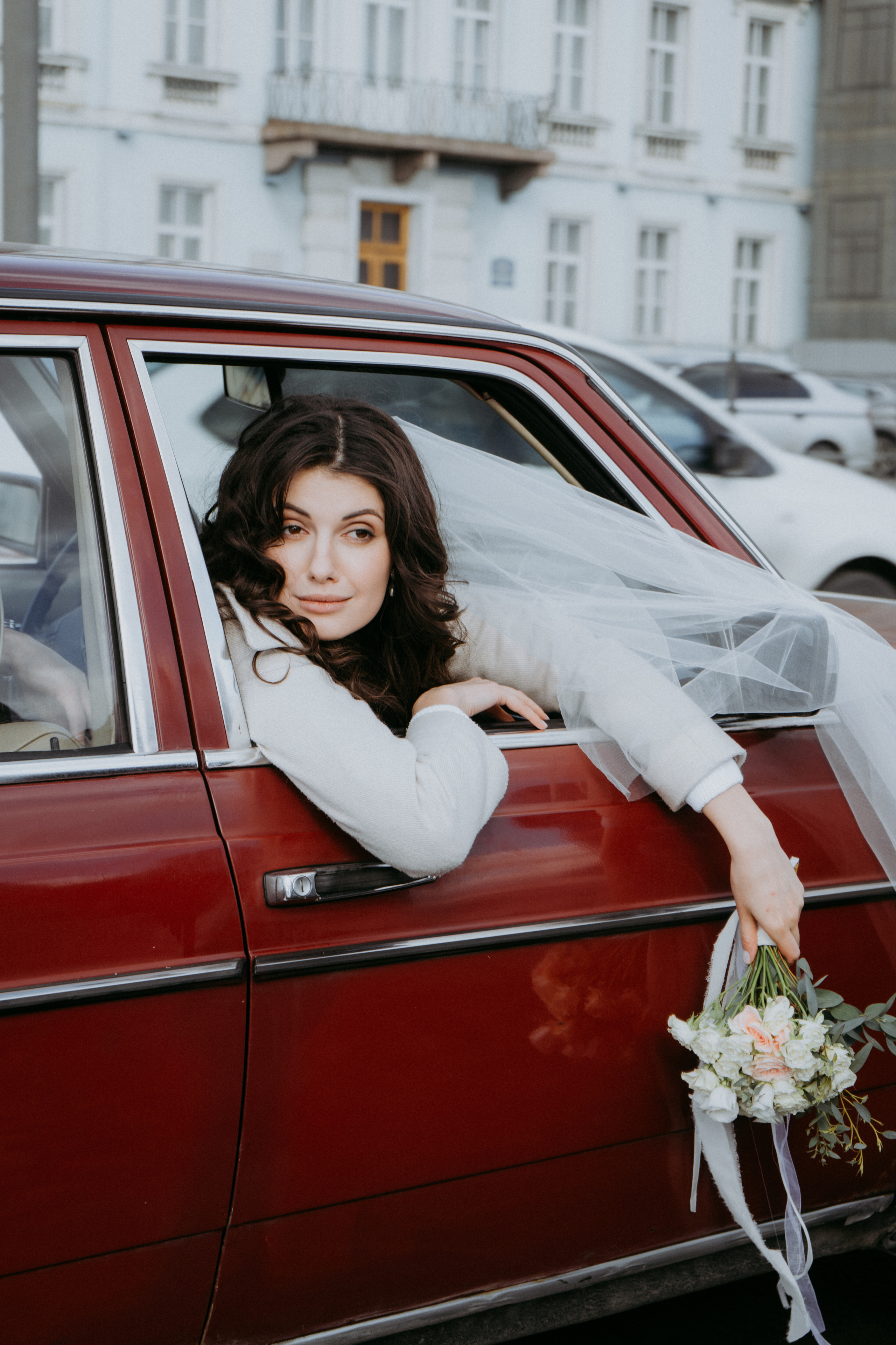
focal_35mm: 70
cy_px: 672
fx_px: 2613
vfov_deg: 28.8
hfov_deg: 19.5
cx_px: 448
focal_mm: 70
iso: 100
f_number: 6.3
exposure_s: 1/125
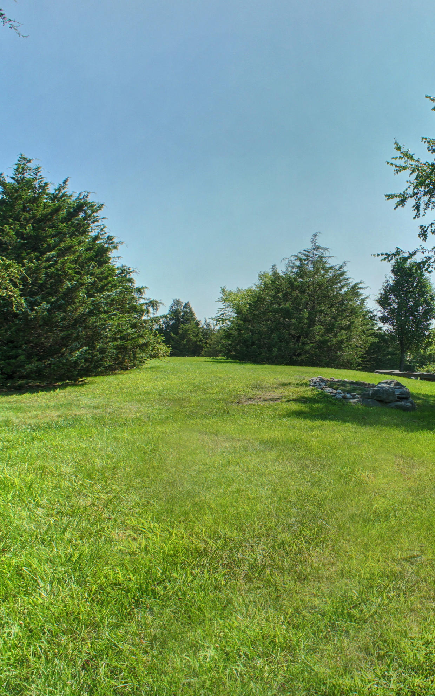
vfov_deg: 52.7
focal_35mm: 37
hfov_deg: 34.4
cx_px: 251
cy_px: 348
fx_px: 702
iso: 200
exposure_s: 1/250
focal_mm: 16
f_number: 6.3
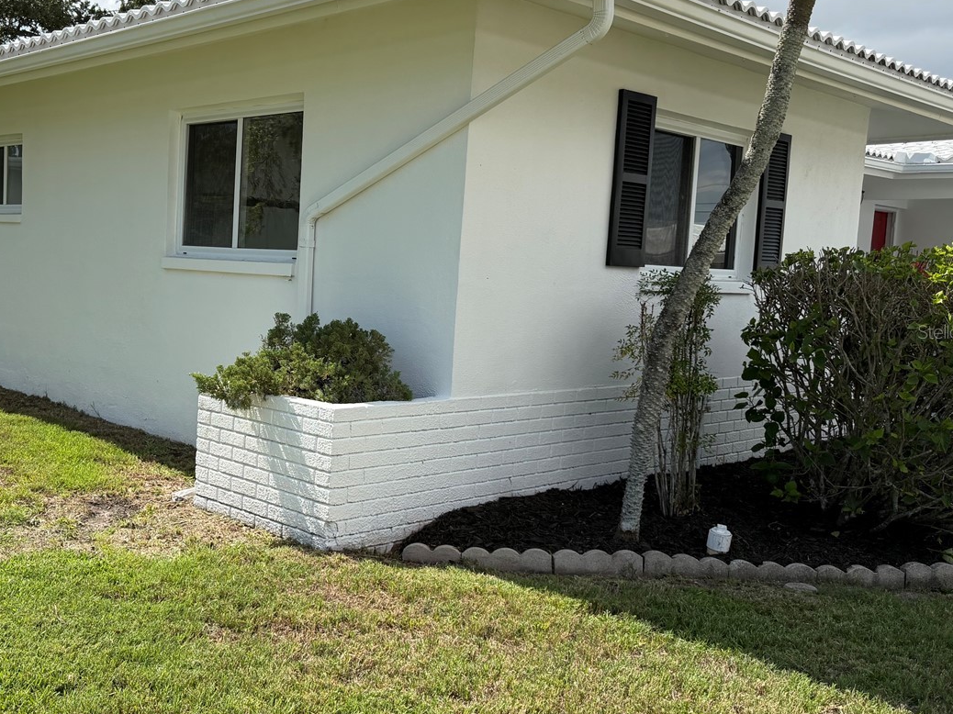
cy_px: 331
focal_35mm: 37
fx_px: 1018
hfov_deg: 48.7
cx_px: 270
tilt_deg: -4.0
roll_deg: -2.2
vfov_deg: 38.6
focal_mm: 6.76
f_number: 1.78
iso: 100
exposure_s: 1/5319
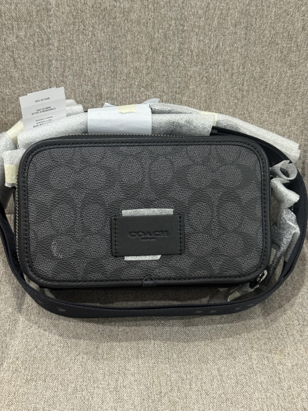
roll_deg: -3.0
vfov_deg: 39.7
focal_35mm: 48
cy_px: 206
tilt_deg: -37.1
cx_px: 154
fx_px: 569
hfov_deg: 30.3
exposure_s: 1/40
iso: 320
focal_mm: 6.76
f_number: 1.78
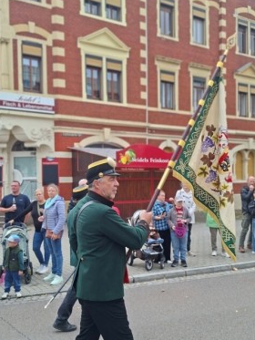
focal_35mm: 37
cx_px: 120
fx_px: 363
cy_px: 176
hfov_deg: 38.7
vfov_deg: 50.1
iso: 50
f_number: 1.8
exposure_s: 1/410
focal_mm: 5.54
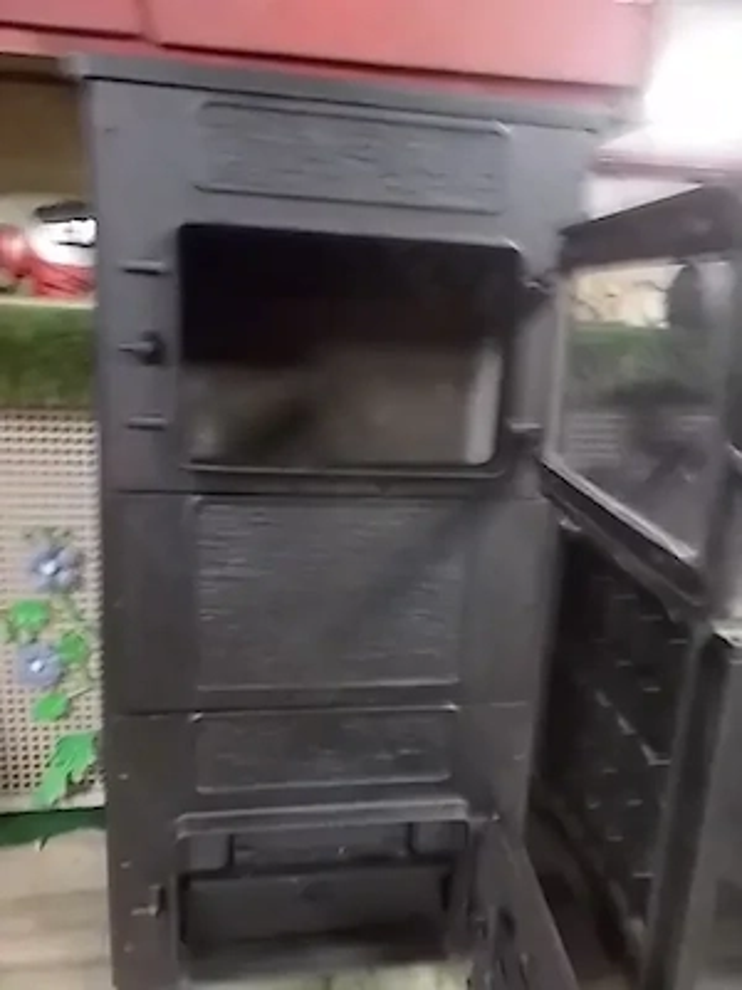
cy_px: 495
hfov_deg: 53.1
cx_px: 371
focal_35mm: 26
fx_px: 743
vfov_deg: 67.3
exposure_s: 1/6
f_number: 3.2
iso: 400
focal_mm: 4.6
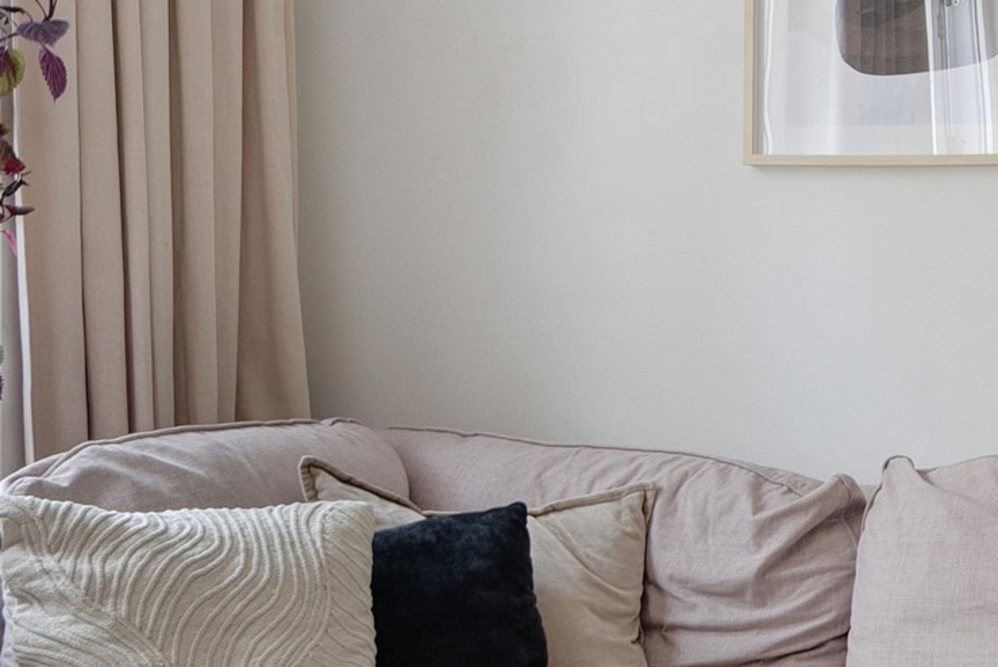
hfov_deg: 17.7
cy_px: 525
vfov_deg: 13.0
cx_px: 1427
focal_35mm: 105
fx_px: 2913
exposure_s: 1/15
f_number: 8
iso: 400
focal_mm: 24
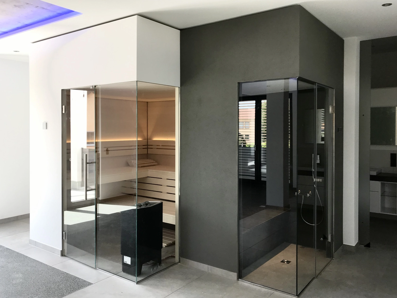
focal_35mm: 28
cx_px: 198
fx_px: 321
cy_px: 149
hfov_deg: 63.4
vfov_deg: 49.7
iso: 25
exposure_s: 1/75
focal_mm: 3.99
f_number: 1.8
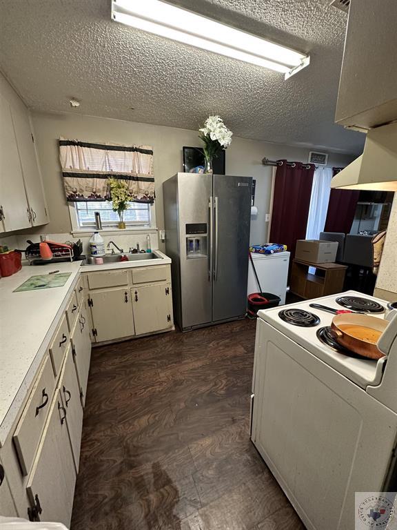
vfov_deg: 102.1
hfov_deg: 85.7
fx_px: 214
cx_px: 198
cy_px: 265
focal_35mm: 14
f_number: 2.2
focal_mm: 2.22
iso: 250
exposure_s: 1/60
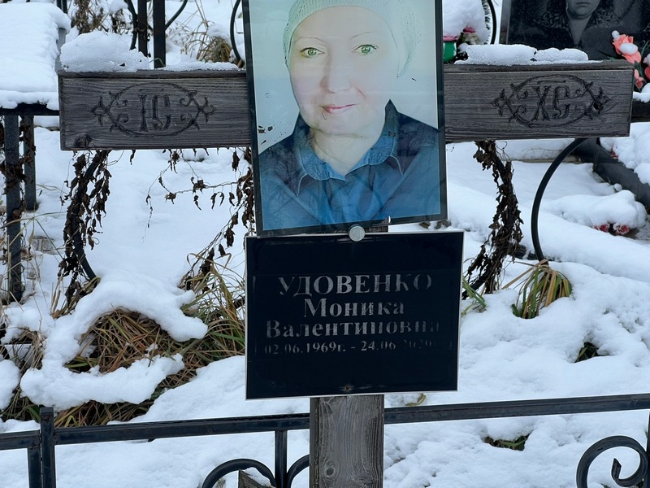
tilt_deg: -17.8
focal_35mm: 77
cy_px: 244
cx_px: 325
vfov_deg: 19.1
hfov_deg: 25.3
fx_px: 1446
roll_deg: -0.4
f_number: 2.8
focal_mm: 9
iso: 32
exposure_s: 1/99
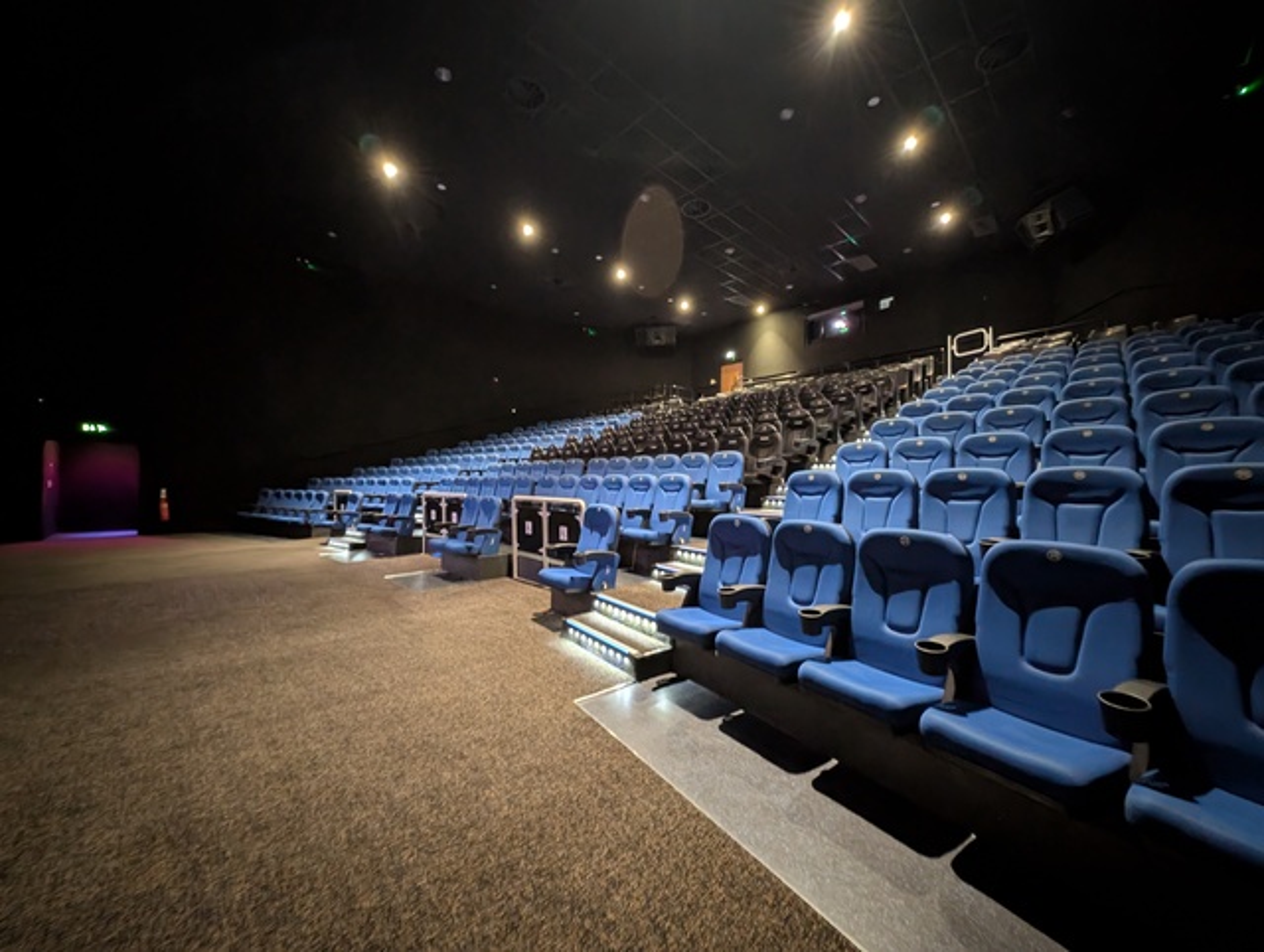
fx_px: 439
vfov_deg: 94.6
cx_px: 632
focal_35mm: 12
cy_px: 476
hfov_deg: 110.5
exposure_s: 1/2.86
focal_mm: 2.23
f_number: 1.95
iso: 626
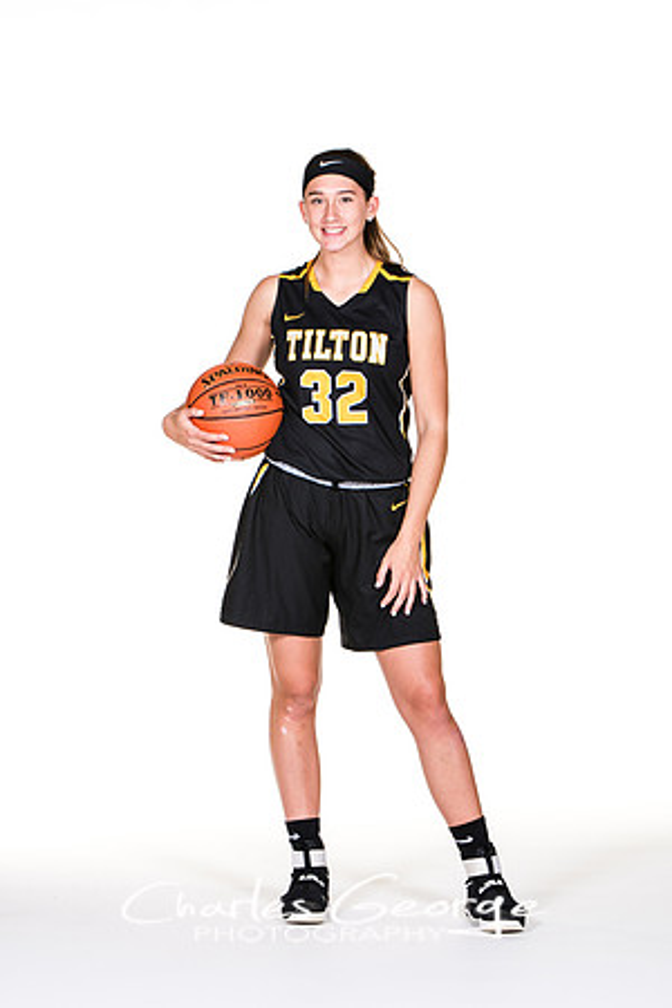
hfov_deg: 9.9
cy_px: 504
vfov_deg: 14.9
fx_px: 3864
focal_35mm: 138
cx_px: 336
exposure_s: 1/160
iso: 200
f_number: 6.3
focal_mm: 92
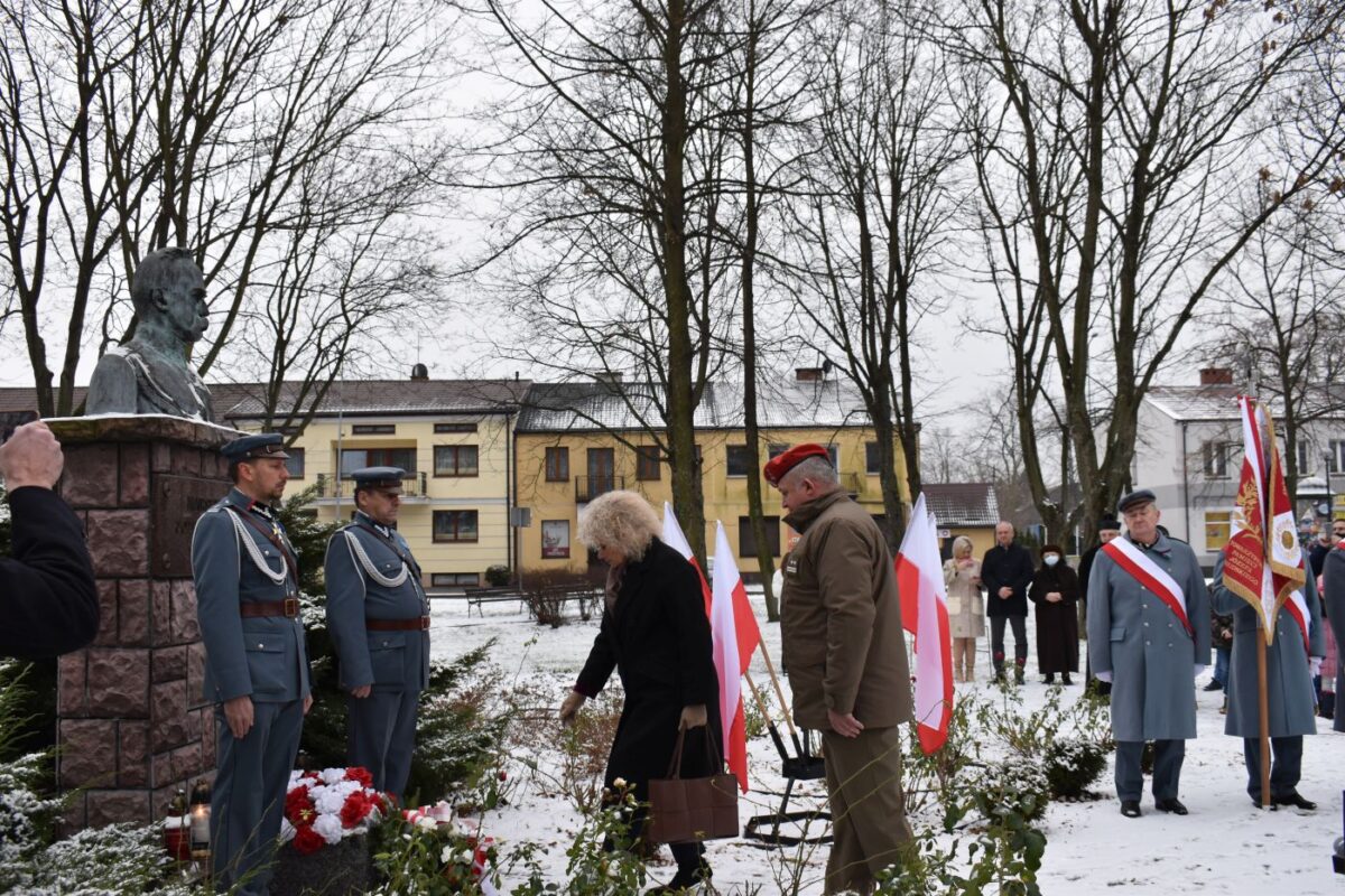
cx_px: 672
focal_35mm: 34
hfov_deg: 55.1
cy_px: 448
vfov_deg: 38.4
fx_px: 1289
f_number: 6.3
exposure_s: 1/160
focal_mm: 23
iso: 400
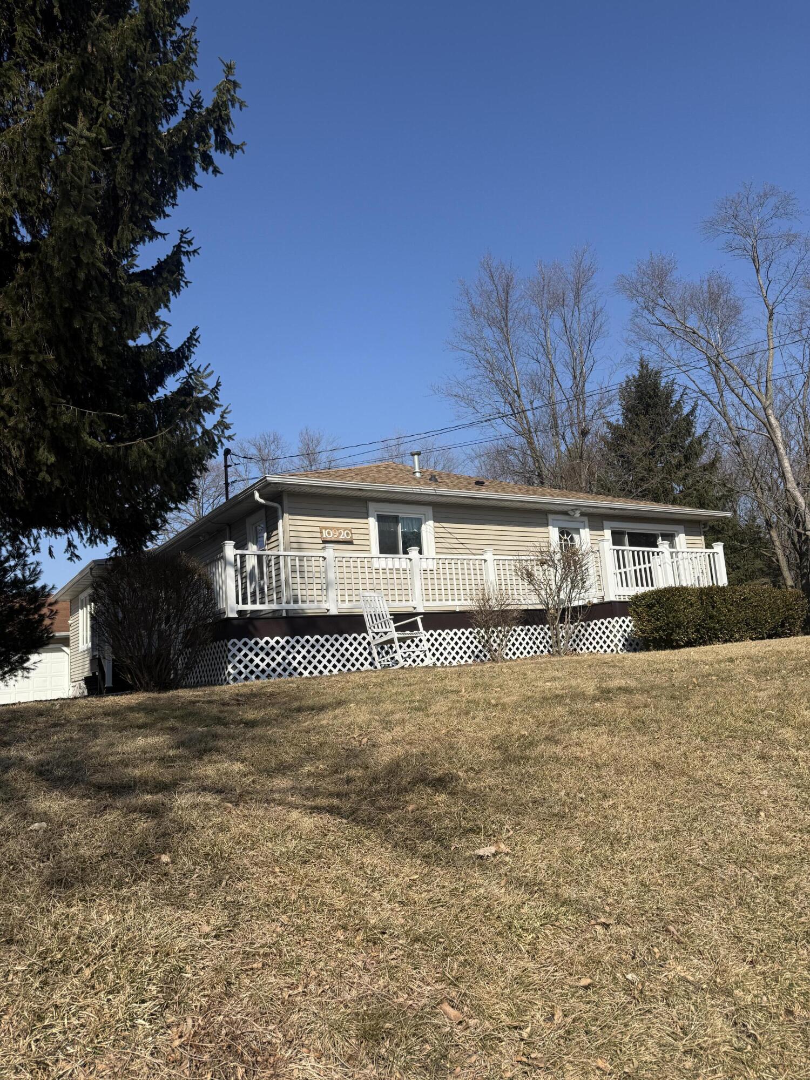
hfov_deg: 56.8
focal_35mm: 24
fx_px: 749
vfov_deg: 71.6
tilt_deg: +10.6
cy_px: 540
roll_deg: +4.4
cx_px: 405
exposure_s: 1/5319
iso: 80
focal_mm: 6.76
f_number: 1.78
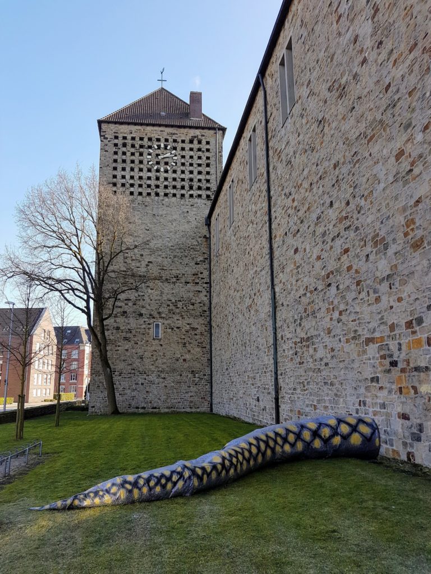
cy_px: 287
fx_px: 432
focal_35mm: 26
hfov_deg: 53.1
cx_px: 216
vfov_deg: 67.3
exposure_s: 1/682
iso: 40
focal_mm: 4.2
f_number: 1.7
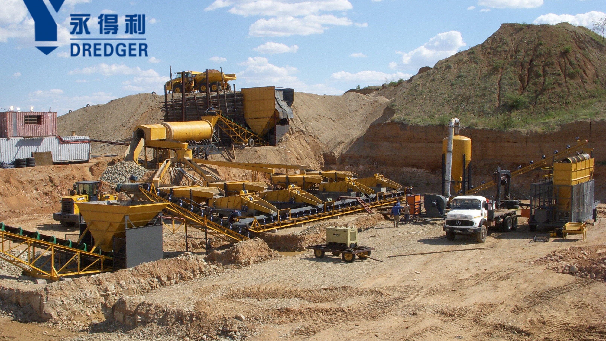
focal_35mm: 42
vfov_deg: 28.3
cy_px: 194
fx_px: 675
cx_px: 304
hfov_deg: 48.4
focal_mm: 6.3
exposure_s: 1/320
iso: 100
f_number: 6.6
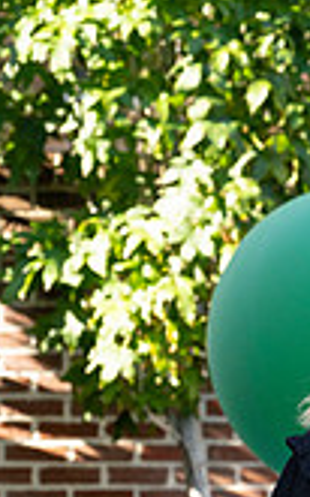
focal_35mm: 319
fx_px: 4316
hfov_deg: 4.0
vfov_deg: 6.6
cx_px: 758
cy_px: 495
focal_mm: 89
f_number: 5.6
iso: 400
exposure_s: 1/200
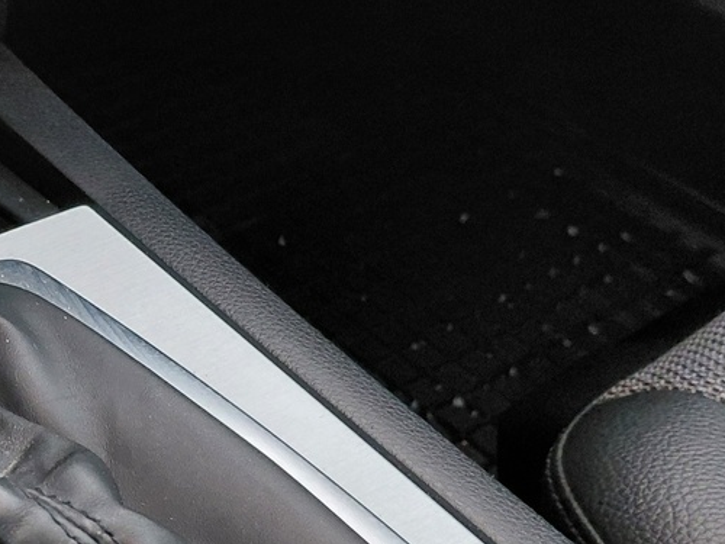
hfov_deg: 25.3
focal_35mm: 72
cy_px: 361
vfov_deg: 20.4
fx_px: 1508
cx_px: -54
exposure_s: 1/25
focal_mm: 4.69
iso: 500
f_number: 1.8
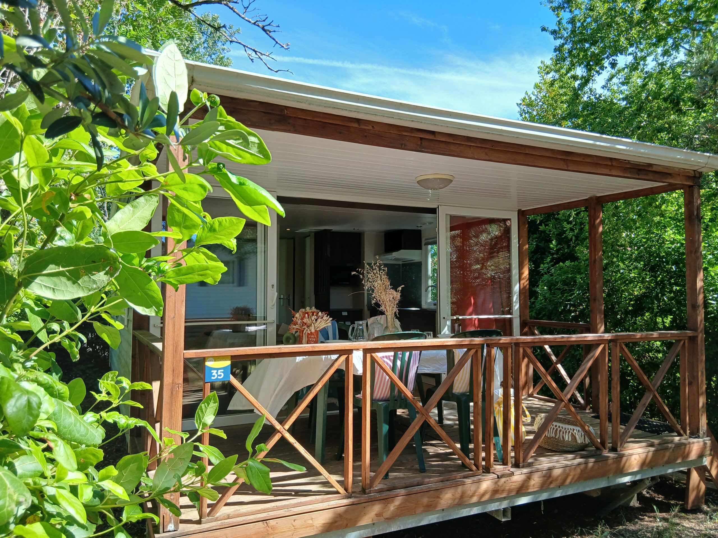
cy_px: 269
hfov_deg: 67.3
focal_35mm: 26
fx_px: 539
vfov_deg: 53.1
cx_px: 359
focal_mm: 3.98
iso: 20
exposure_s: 1/136
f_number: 1.8
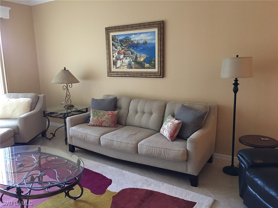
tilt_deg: -10.2
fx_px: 233
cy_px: 104
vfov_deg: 48.2
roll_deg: +0.8
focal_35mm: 29
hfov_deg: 61.7
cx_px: 139
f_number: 2.2
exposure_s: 1/8
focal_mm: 4.15
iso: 100
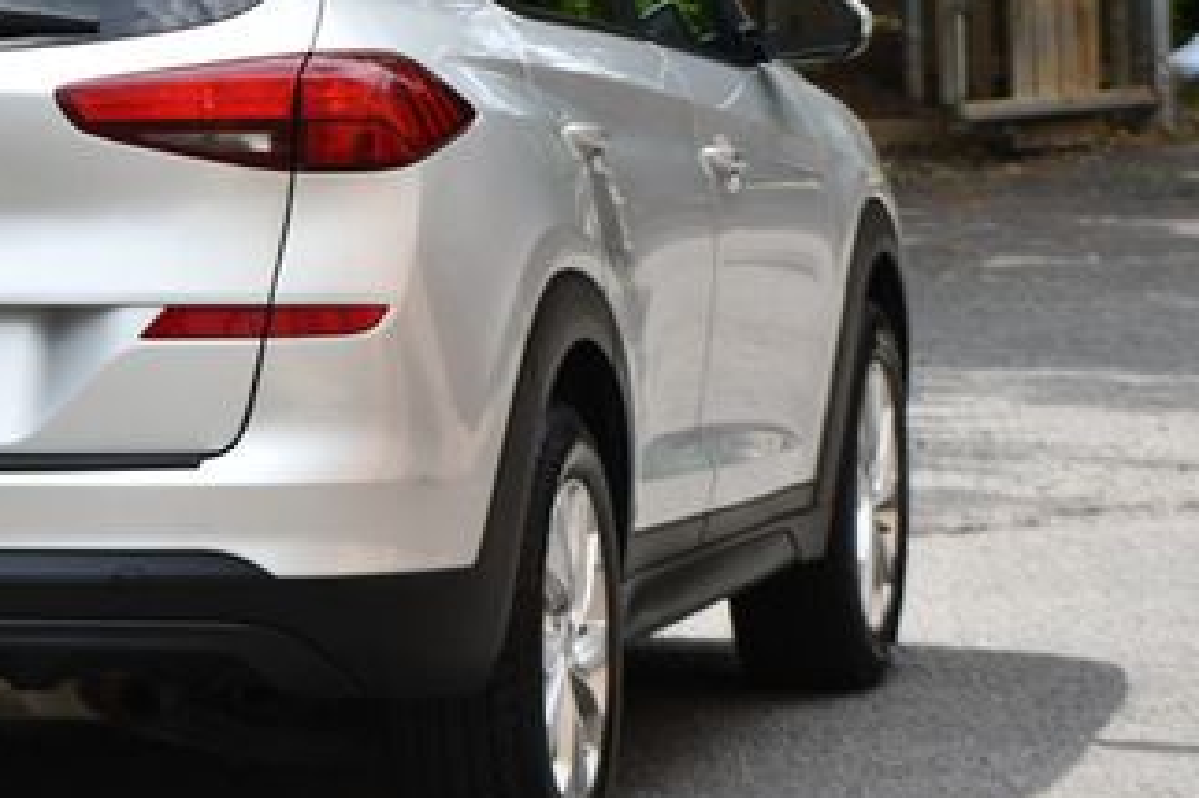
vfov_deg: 6.6
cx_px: 41
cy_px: 212
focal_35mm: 208
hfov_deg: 9.8
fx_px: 6924
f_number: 9
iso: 100
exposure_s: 1/320
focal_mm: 70
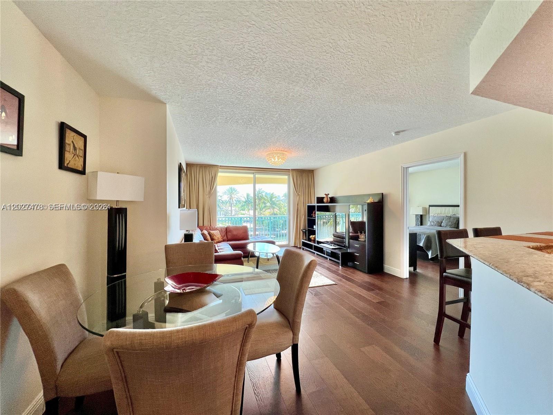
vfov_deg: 89.9
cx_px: 276
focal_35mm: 13
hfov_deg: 106.2
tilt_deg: -1.2
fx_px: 208
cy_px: 208
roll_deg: +0.3
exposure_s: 1/120
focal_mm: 1.57
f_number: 1.8
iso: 64
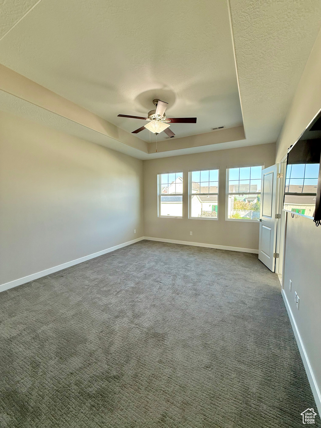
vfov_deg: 102.1
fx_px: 173
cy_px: 214
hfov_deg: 85.7
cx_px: 160
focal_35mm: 14
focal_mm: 2.22
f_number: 2.2
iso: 100
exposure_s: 1/120
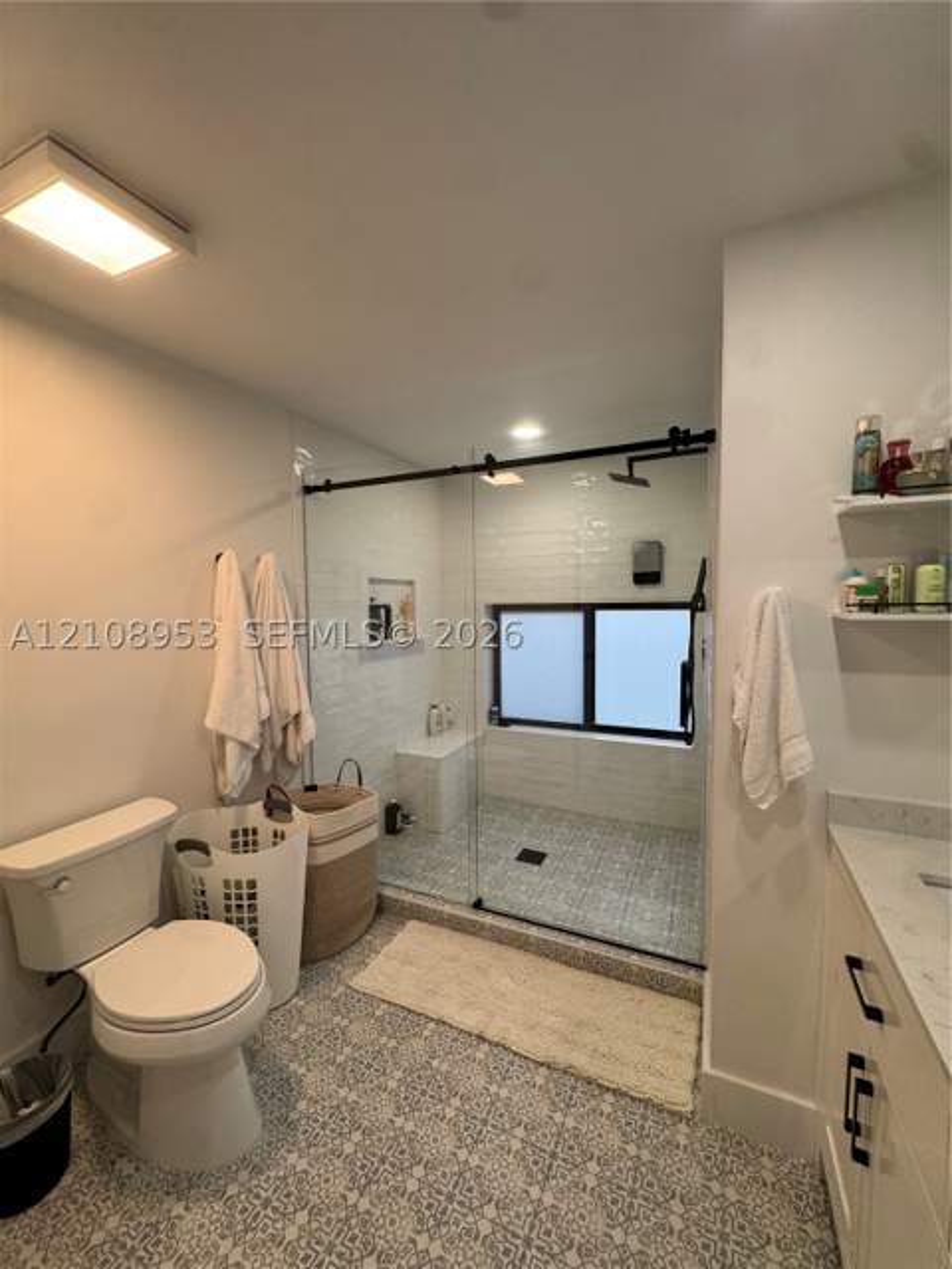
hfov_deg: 85.7
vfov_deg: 102.1
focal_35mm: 14
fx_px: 513
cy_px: 634
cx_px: 476
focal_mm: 2.22
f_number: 2.2
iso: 160
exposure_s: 1/120
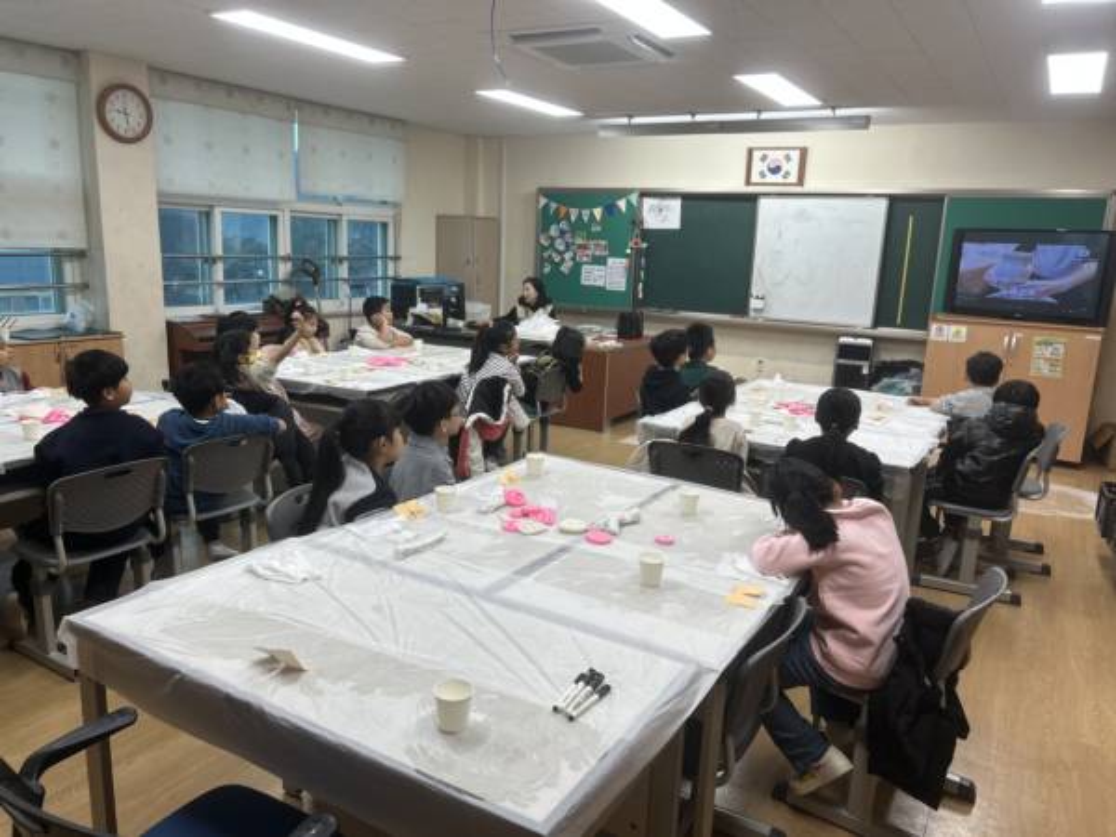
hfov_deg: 67.3
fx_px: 838
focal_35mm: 26
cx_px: 558
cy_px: 418
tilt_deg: -11.4
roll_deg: -1.7
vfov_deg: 53.1
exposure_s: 1/120
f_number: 1.5
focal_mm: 5.7
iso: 64
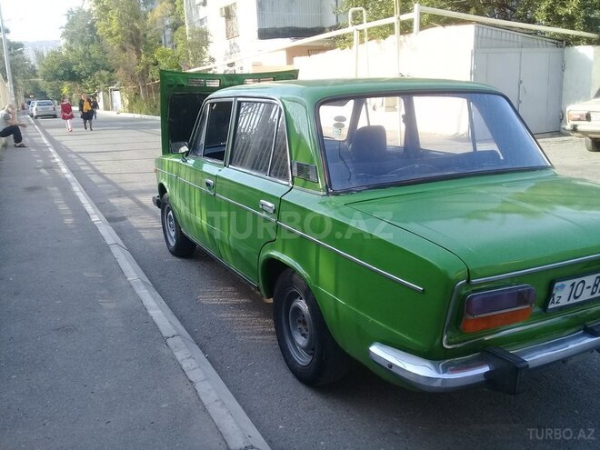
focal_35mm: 31
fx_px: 537
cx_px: 300
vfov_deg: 45.4
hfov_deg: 58.4
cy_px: 225
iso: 50
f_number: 2.2
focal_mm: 3.3
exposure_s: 1/265
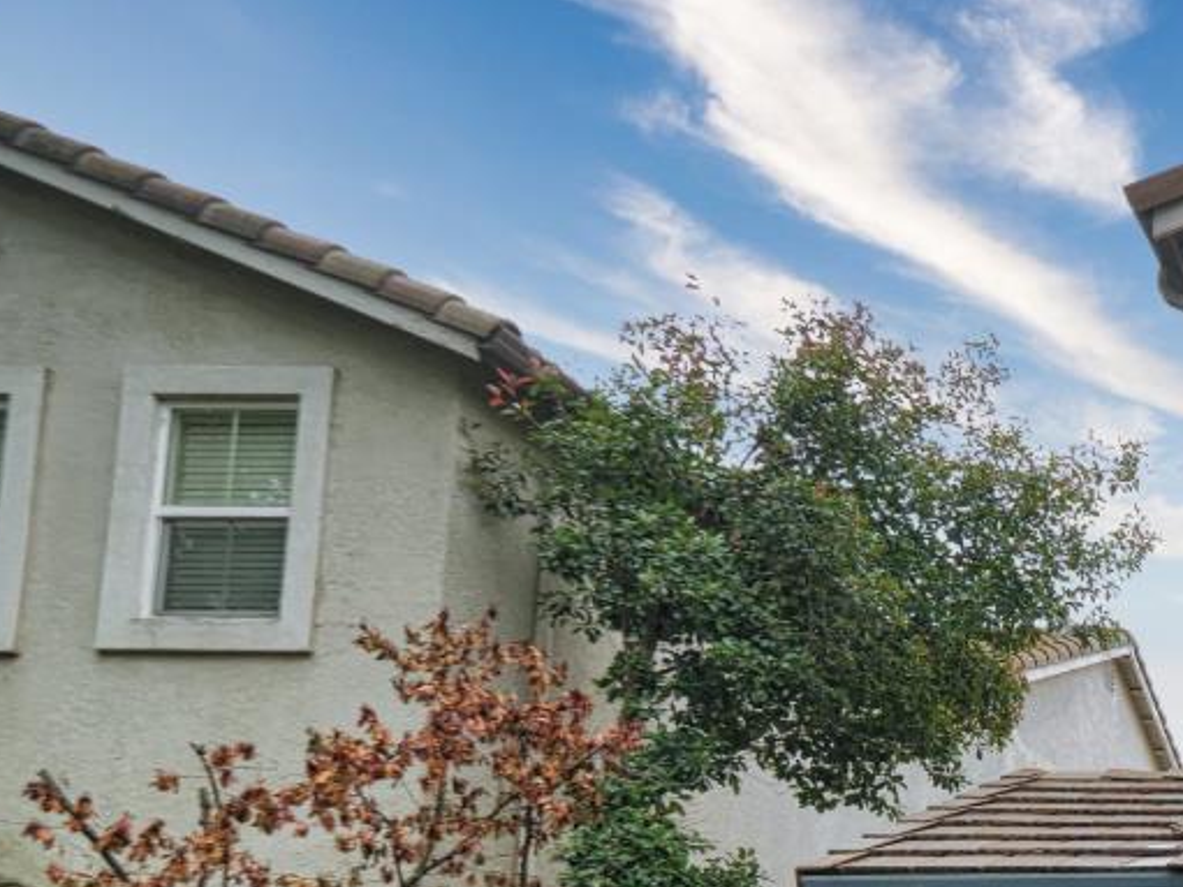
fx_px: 1606
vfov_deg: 27.8
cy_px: 1004
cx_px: 1662
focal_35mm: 47
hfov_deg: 29.4
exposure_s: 1/200
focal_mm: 8
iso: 100
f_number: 4
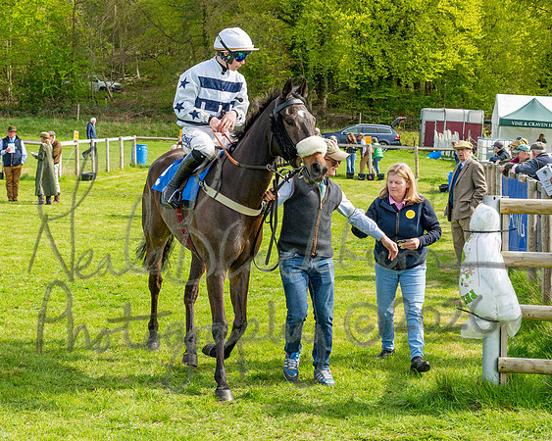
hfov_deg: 25.9
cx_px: 232
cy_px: 221
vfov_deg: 20.8
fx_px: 1199
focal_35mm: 73
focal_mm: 39
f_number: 5
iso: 800
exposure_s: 1/2500
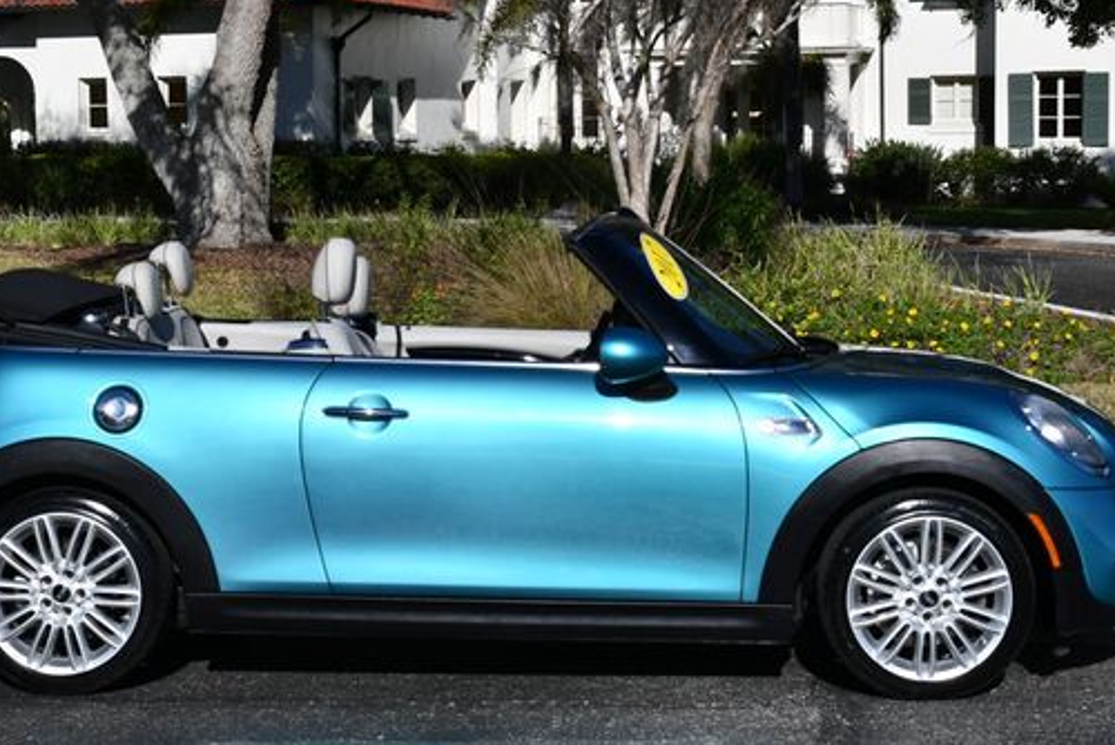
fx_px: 2541
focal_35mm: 82
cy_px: 315
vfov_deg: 16.7
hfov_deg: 24.7
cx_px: 524
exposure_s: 1/400
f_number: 9
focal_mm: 32
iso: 100
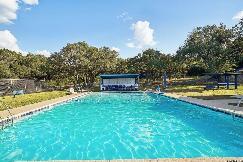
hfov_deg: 81.2
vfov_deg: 59.5
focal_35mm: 21
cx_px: 122
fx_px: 142
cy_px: 81
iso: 200
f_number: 8
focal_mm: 21
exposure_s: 1/250
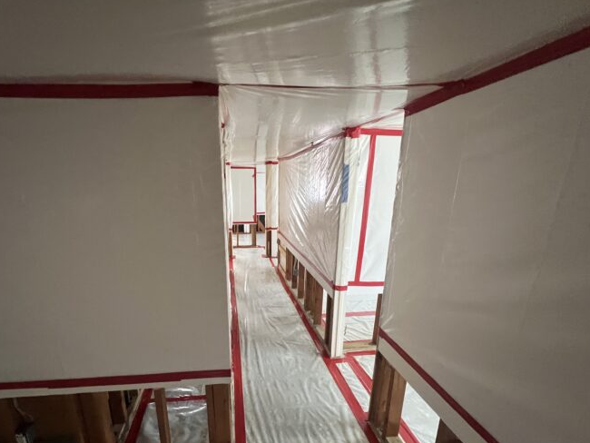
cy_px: 263
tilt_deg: -15.6
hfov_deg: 93.8
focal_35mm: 16
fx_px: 273
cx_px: 251
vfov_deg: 77.4
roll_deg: +2.0
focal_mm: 1.57
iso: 640
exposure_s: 1/60
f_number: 1.8
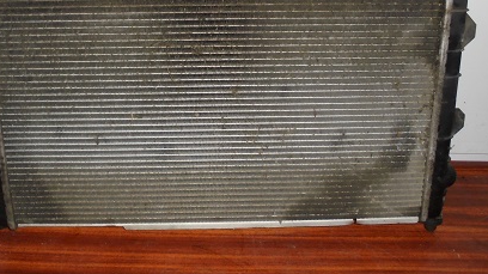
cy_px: 76
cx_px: 220
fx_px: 517
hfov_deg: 50.4
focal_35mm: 40
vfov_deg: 29.3
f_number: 3.7
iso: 250
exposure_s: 1/40
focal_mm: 5.3
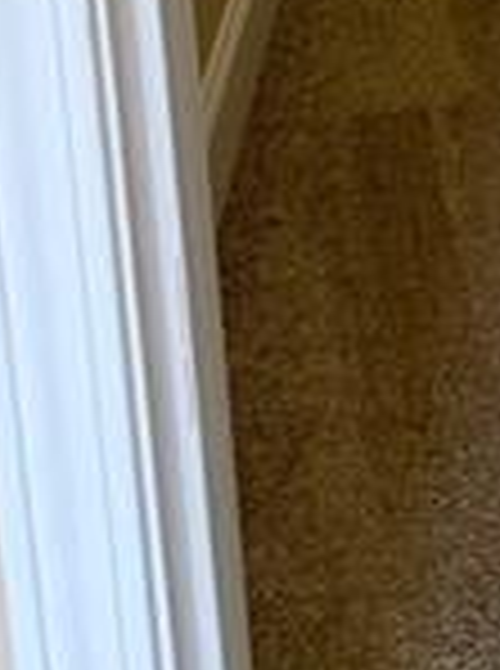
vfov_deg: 12.8
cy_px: -859
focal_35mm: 124
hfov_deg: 10.9
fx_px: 2398
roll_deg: -1.5
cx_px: 973
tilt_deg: -15.7
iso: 200
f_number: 1.78
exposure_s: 1/60
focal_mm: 6.76
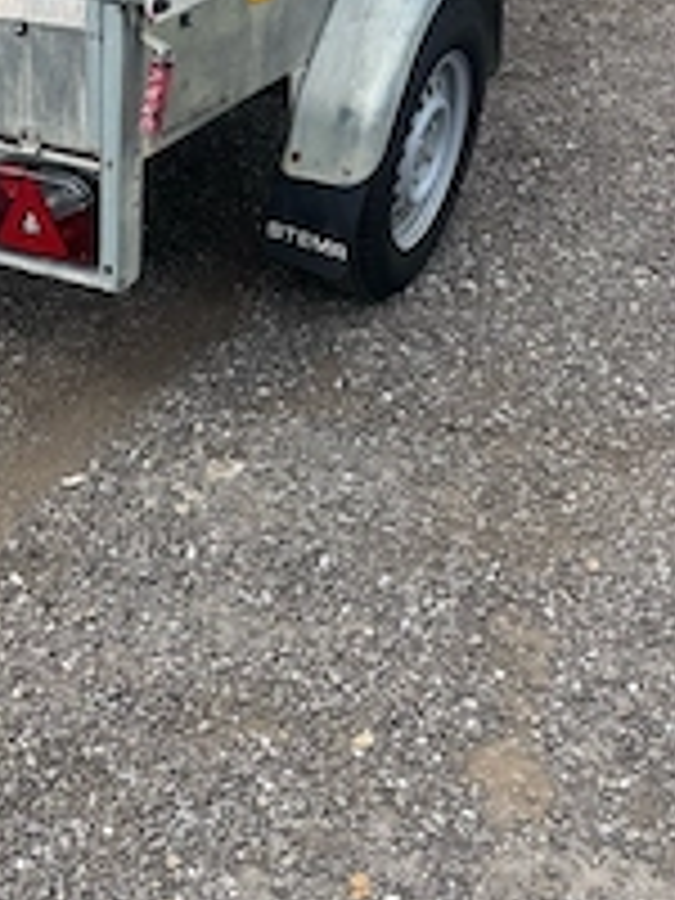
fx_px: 1248
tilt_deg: -41.2
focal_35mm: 48
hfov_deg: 28.5
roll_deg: +4.0
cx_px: 4
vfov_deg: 39.0
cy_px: 630
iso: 80
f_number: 1.78
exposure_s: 1/822
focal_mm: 6.76
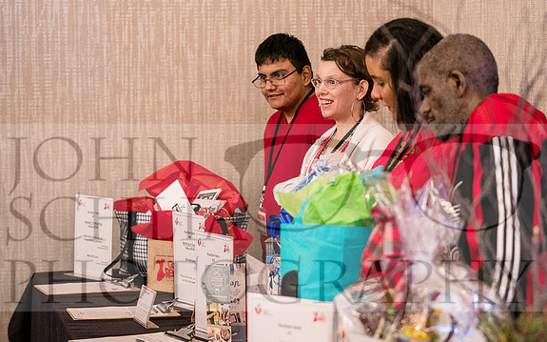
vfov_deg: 12.1
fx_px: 1610
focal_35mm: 108
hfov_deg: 19.3
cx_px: 273
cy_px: 166
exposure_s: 1/60
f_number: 2.8
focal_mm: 70
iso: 5000
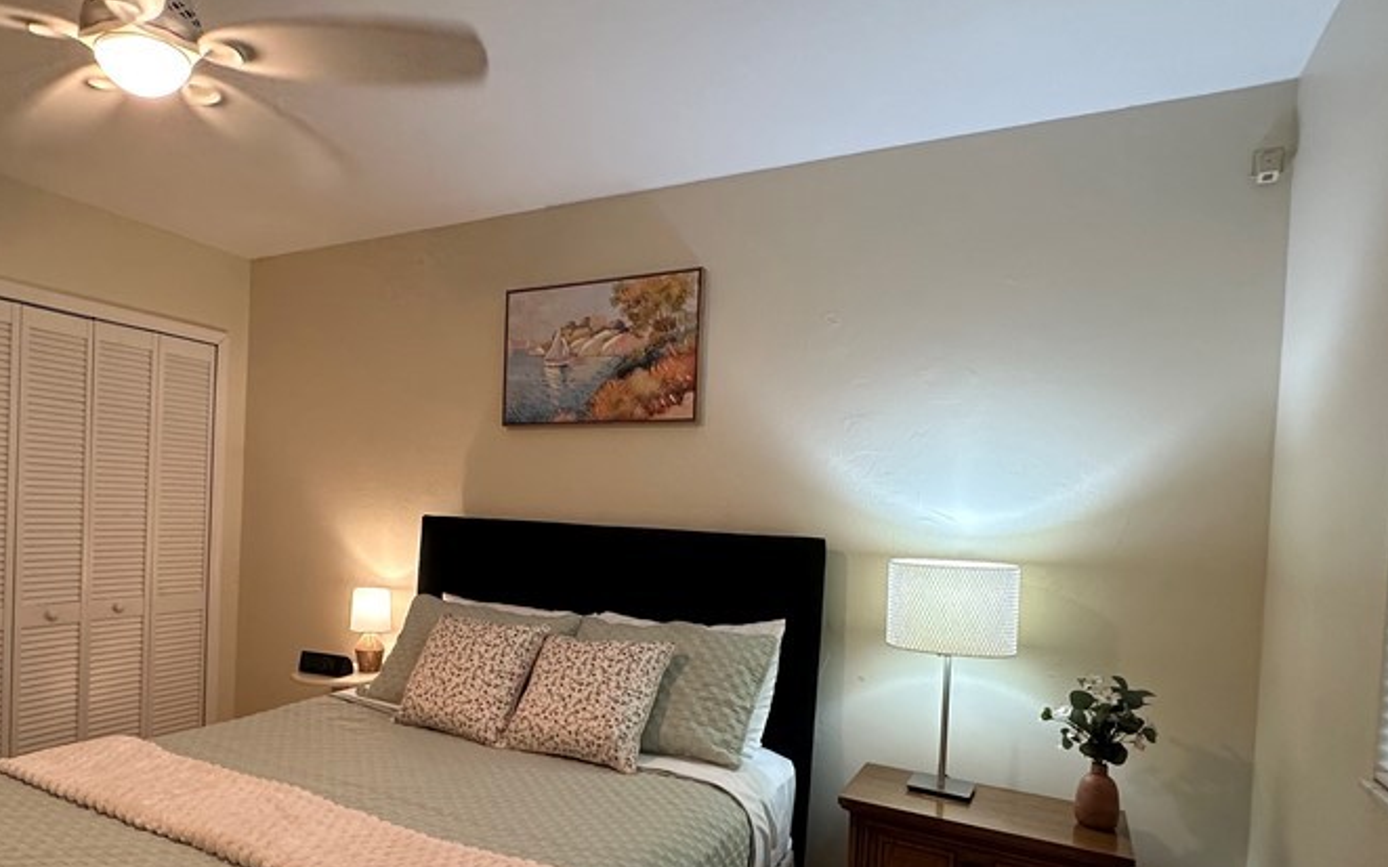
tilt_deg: -0.6
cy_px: 525
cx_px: 491
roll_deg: -2.3
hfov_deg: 75.3
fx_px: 870
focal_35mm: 23
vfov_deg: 52.6
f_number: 2.2
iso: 200
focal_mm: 2.22
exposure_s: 1/60
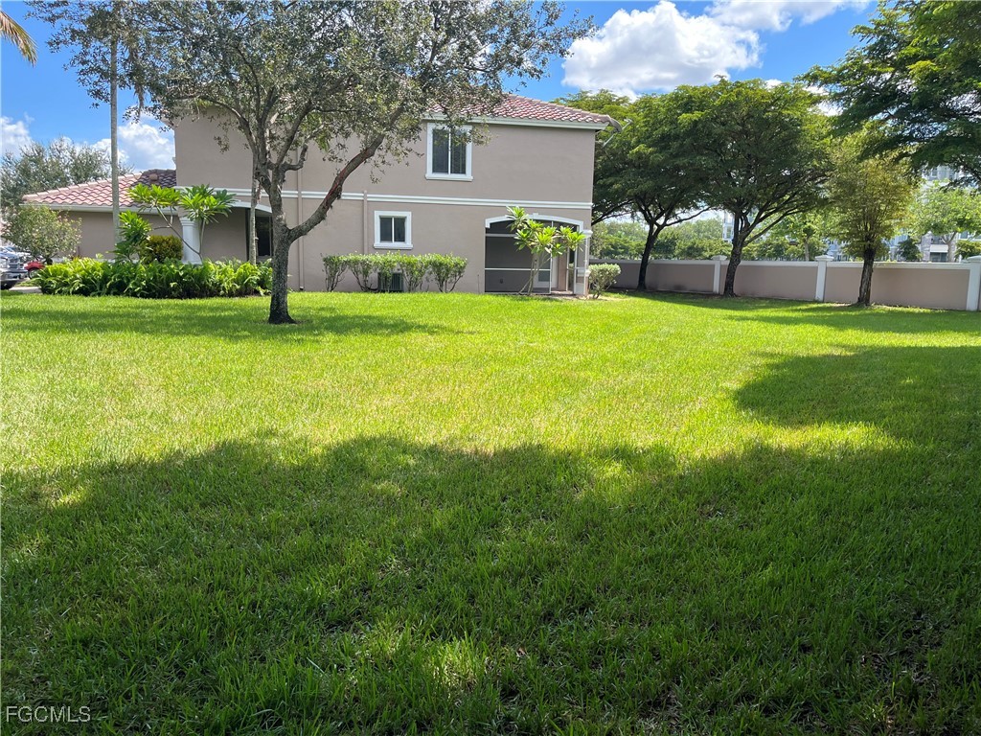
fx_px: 737
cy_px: 368
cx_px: 490
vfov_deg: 53.1
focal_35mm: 26
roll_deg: -0.2
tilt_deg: -9.2
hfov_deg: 67.3
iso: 50
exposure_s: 1/913
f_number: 1.6
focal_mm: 5.1
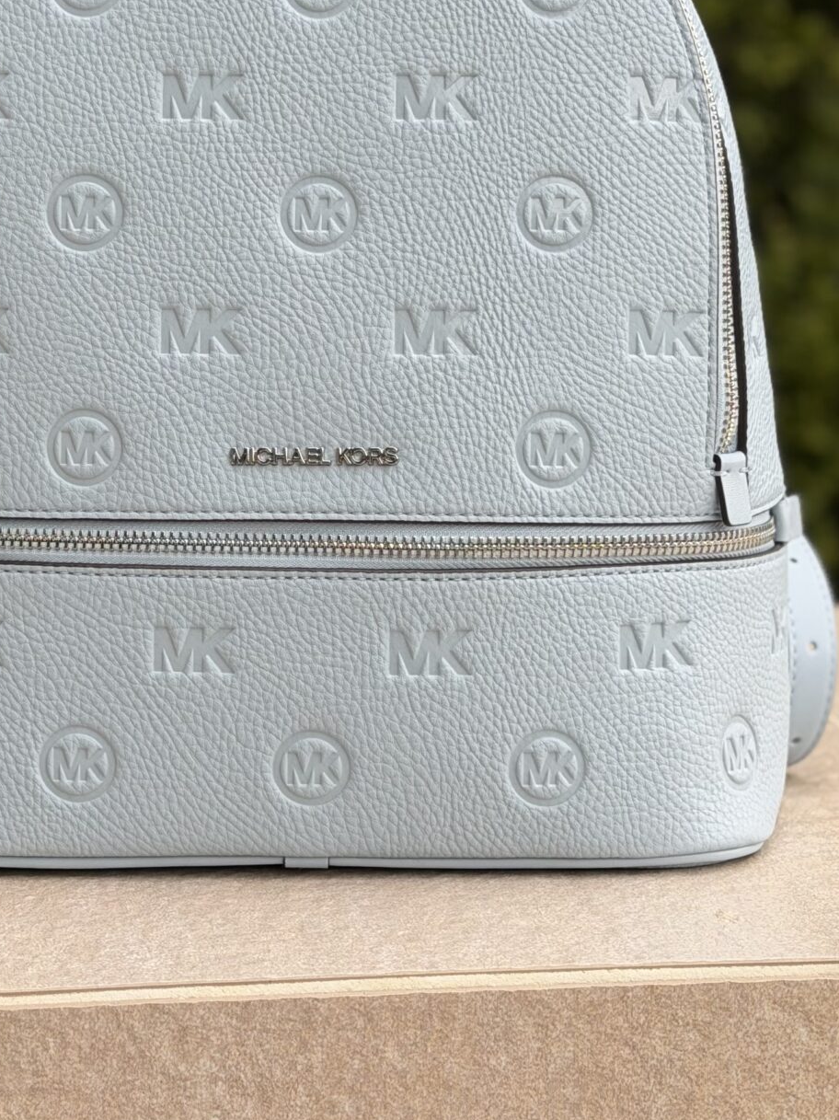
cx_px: 295
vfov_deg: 19.4
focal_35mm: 101
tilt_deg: -7.2
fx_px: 3266
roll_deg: -0.3
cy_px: 335
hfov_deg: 14.6
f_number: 1.78
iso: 64
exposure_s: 1/762
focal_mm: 6.76
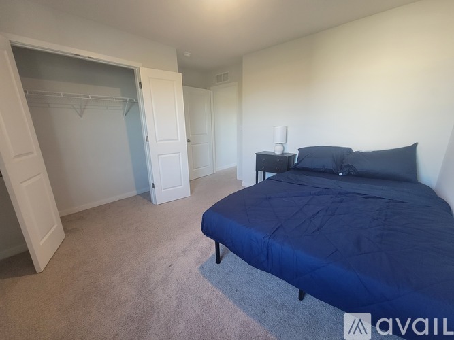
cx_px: 227
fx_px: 170
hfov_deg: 106.2
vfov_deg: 89.9
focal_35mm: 13
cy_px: 170
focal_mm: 2.2
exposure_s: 1/60
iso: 320
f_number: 2.2
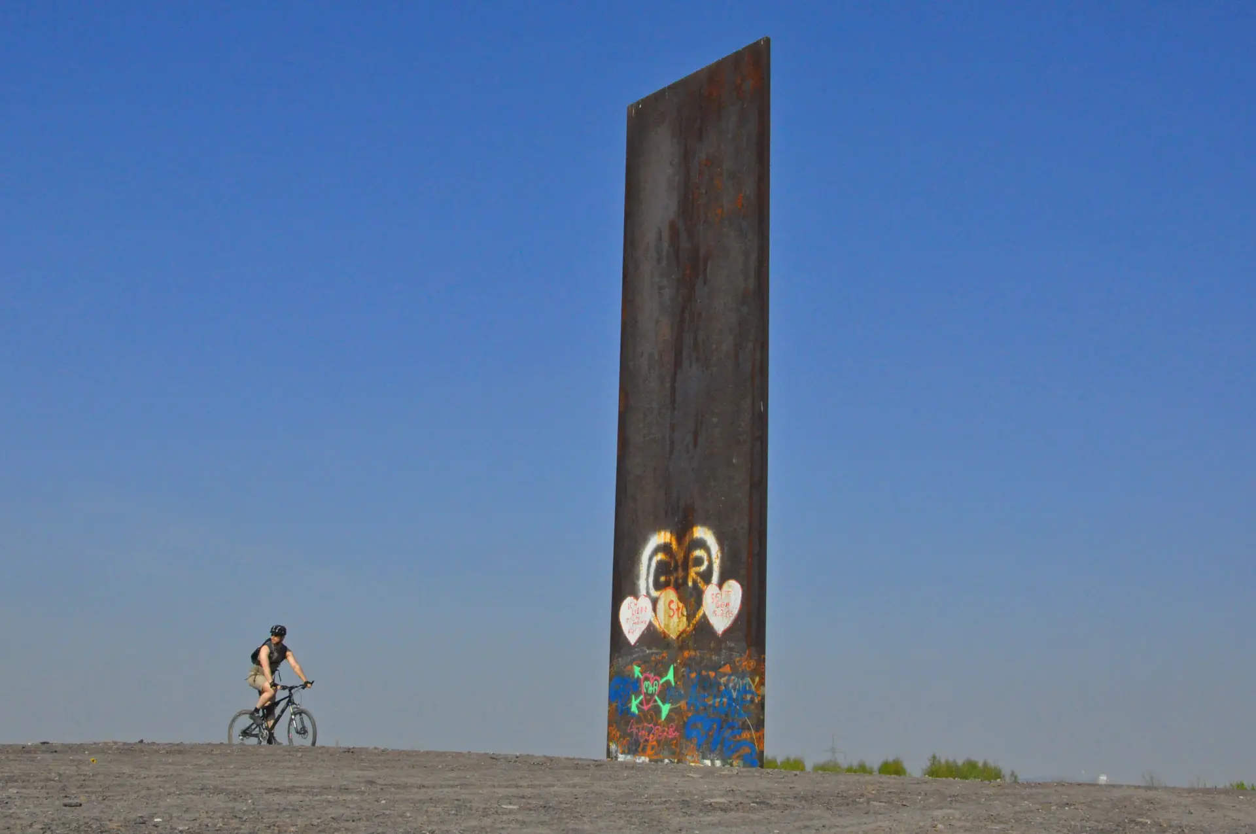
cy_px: 417
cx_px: 628
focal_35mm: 36
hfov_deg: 53.2
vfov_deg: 36.8
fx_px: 1254
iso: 2000
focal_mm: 24
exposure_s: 1/1250
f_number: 18
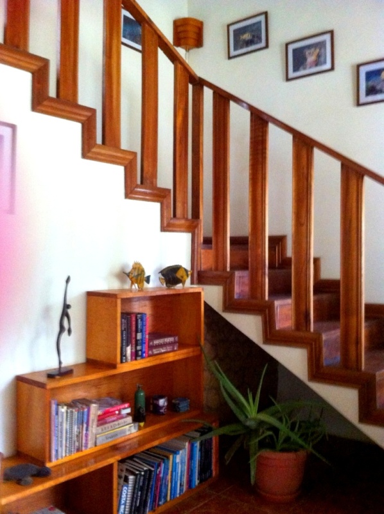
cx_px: 192
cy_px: 257
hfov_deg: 40.6
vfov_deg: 52.7
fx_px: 519
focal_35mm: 35
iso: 640
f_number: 2.8
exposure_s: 1/15
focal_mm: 3.85
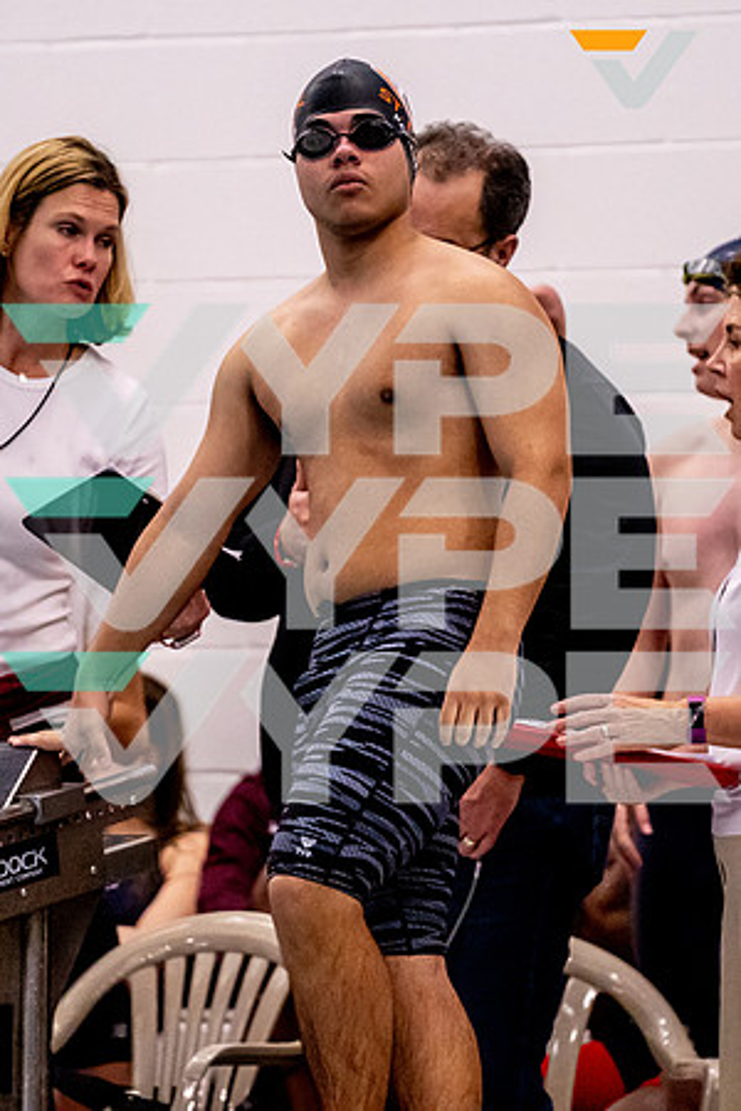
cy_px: 464
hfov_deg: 3.9
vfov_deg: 5.9
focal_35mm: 350
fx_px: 10804
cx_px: 385
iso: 6400
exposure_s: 1/1600
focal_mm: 200
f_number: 2.8
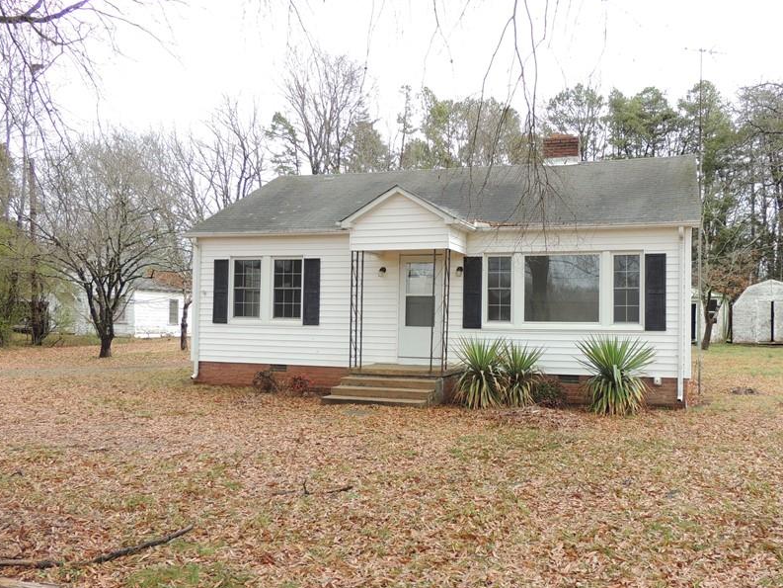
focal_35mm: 31
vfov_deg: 45.4
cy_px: 308
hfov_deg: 58.1
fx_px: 701
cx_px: 451
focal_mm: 4.3
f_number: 3
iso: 100
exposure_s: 1/60
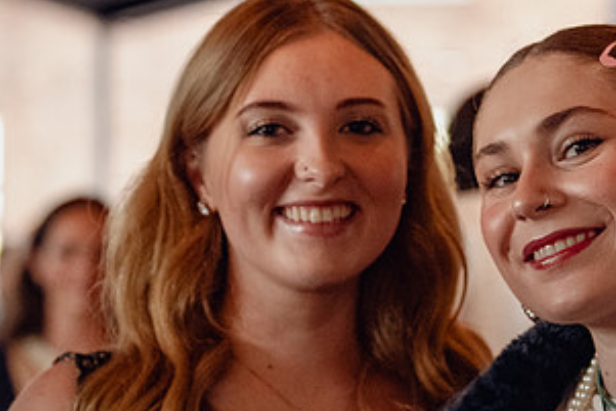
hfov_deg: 10.8
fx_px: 3253
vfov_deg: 7.2
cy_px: 165
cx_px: 344
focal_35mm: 190
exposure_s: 1/250
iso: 6400
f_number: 3.2
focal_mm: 70
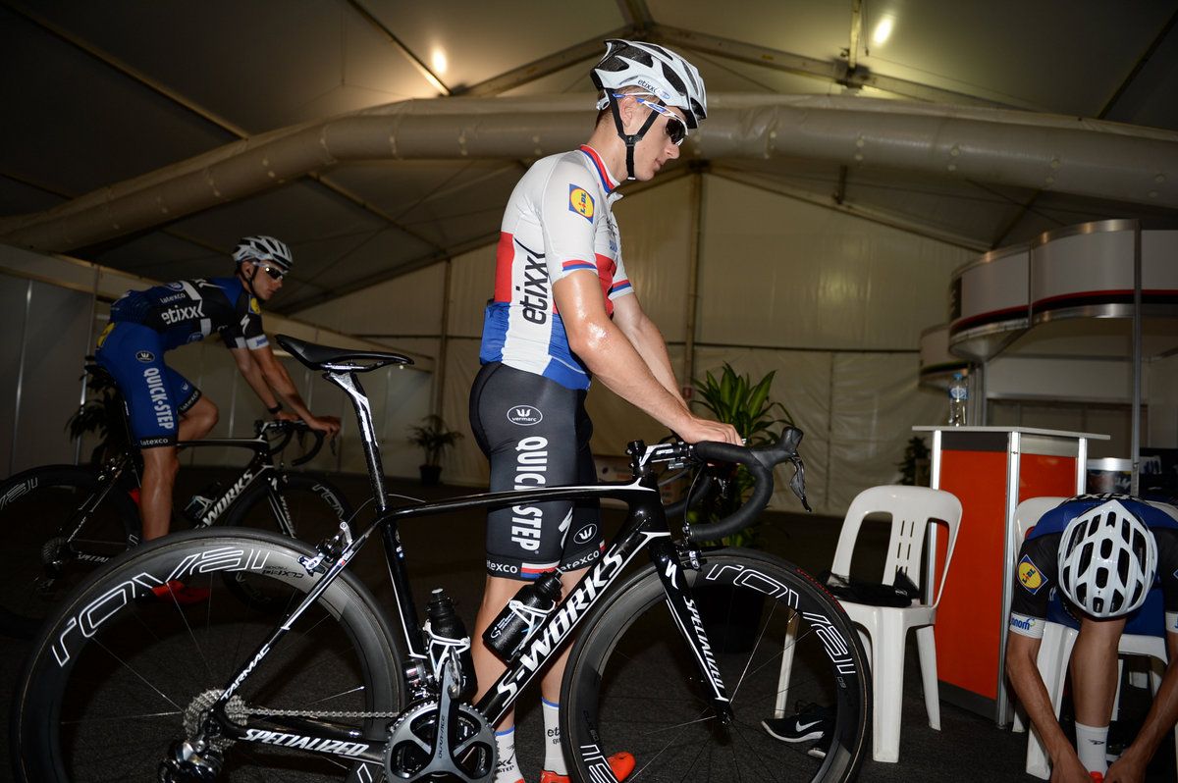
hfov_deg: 73.8
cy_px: 392
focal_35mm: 24
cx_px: 589
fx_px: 785
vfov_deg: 53.1
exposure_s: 1/250
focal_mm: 24
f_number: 2.8
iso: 200
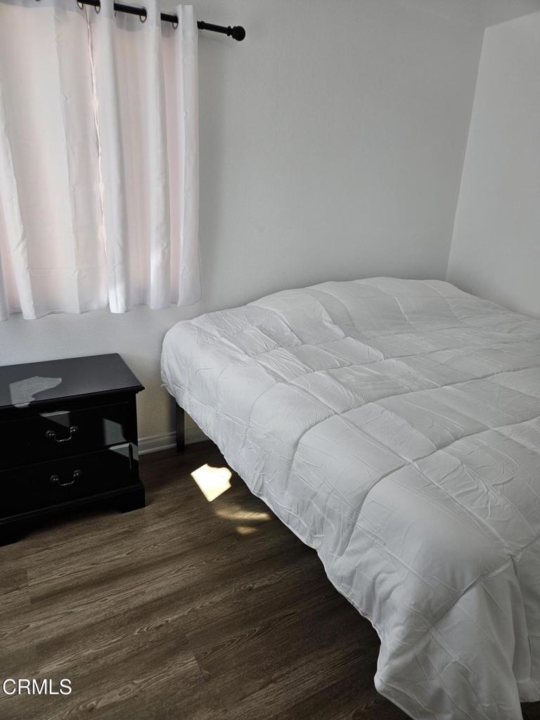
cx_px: 270
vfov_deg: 73.9
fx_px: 478
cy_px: 360
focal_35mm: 23
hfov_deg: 58.9
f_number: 1.8
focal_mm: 5.4
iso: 25
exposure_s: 1/120
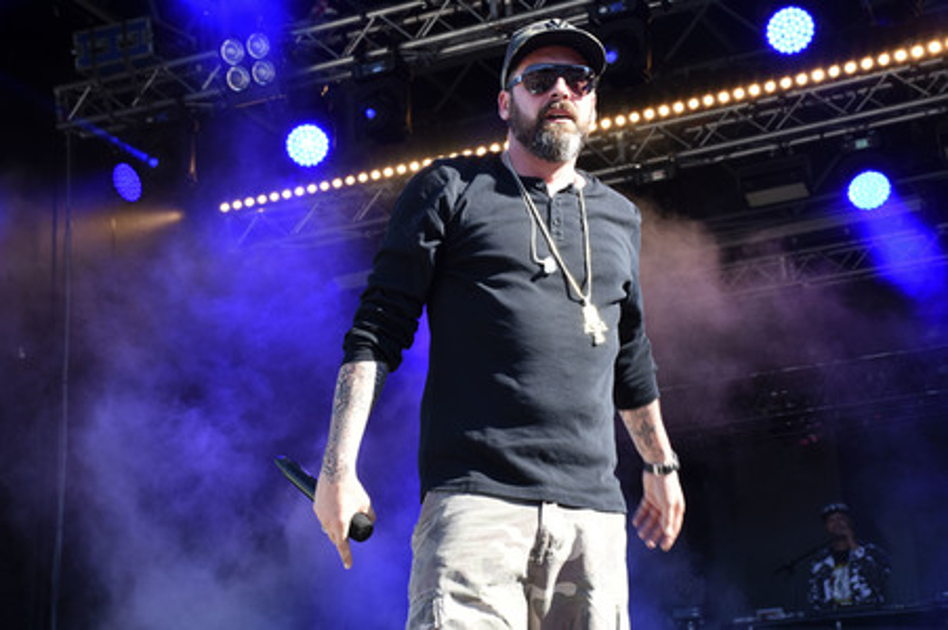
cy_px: 315
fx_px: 2210
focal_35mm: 84
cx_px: 474
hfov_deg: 24.2
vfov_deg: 16.2
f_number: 10
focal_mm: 56
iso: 360
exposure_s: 1/100
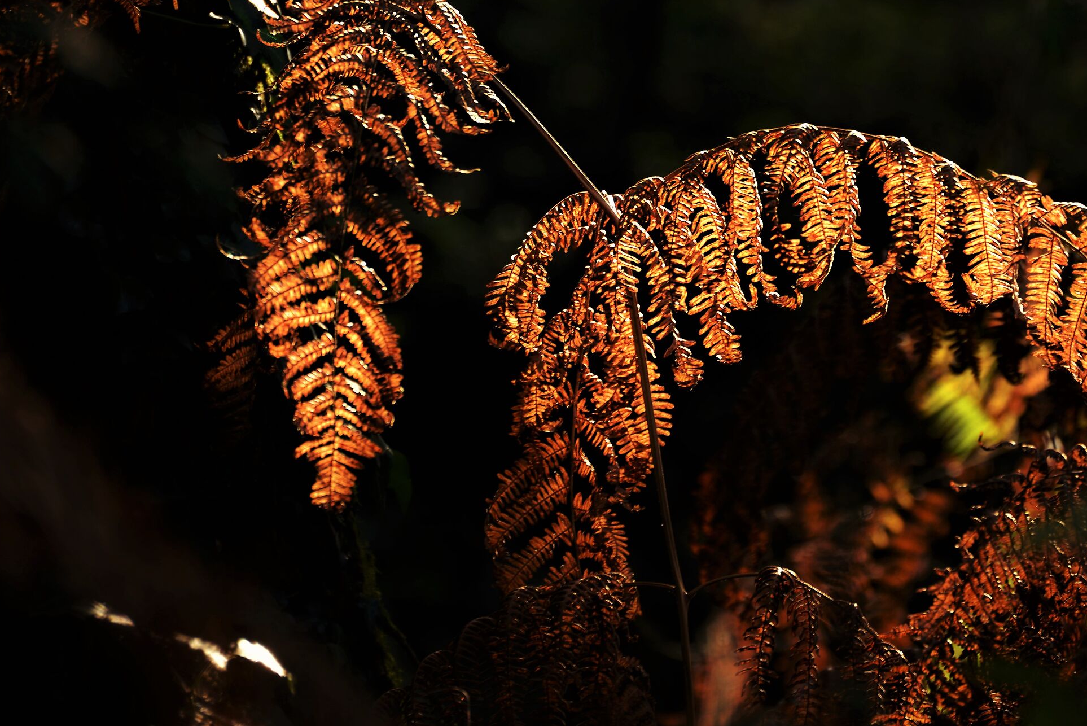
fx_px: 9787
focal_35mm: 324
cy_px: 303
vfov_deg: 4.2
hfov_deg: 6.4
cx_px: 660
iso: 160
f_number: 6.3
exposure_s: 1/50
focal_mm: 260
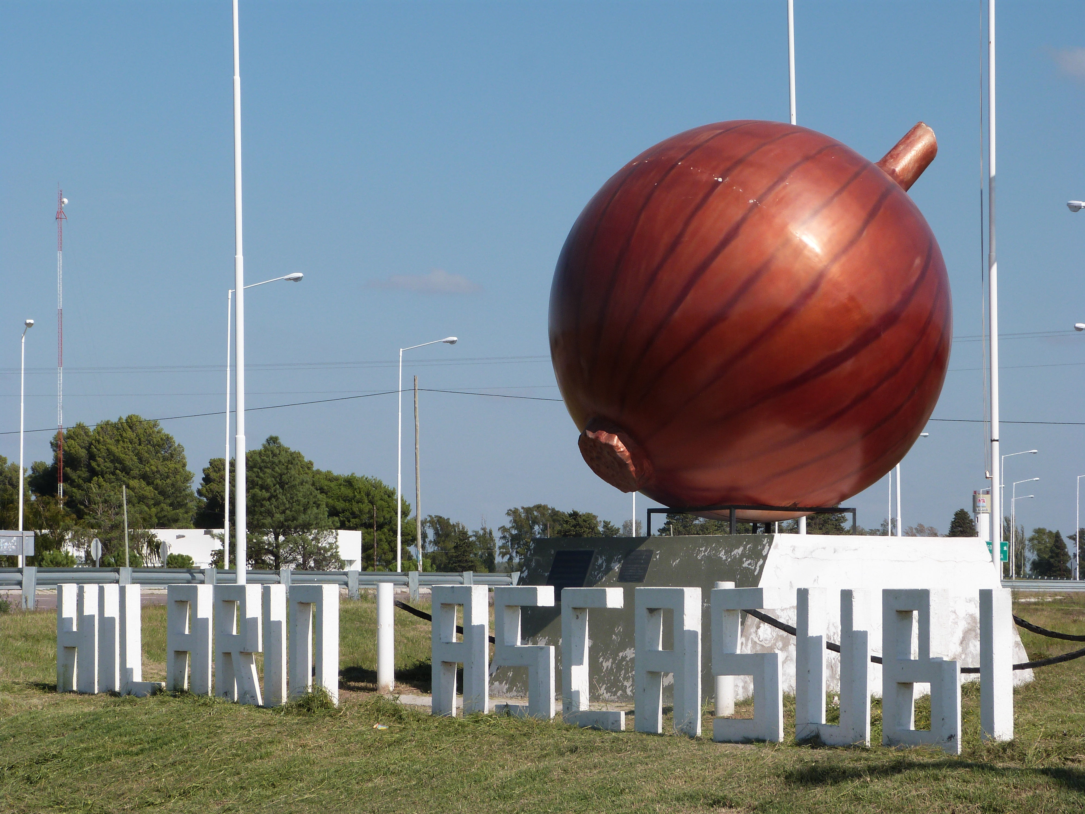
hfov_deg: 18.0
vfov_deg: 13.6
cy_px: 407
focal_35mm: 109
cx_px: 542
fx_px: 3416
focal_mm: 19.7
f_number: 5.6
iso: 100
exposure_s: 1/640
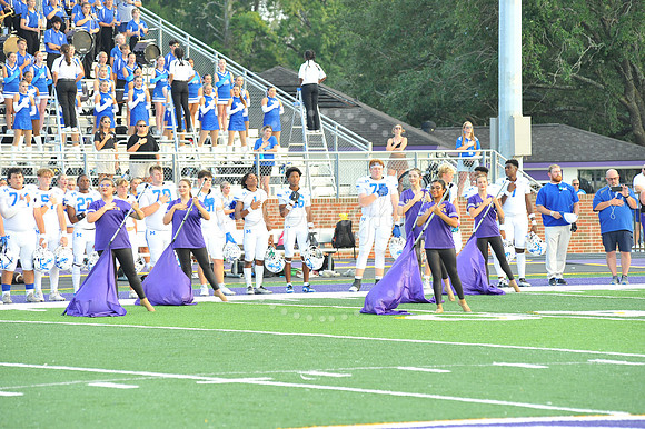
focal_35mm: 185
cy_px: 214
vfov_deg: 7.4
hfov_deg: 11.1
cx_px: 322
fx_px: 3313
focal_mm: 185
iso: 500
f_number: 6.3
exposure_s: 1/100
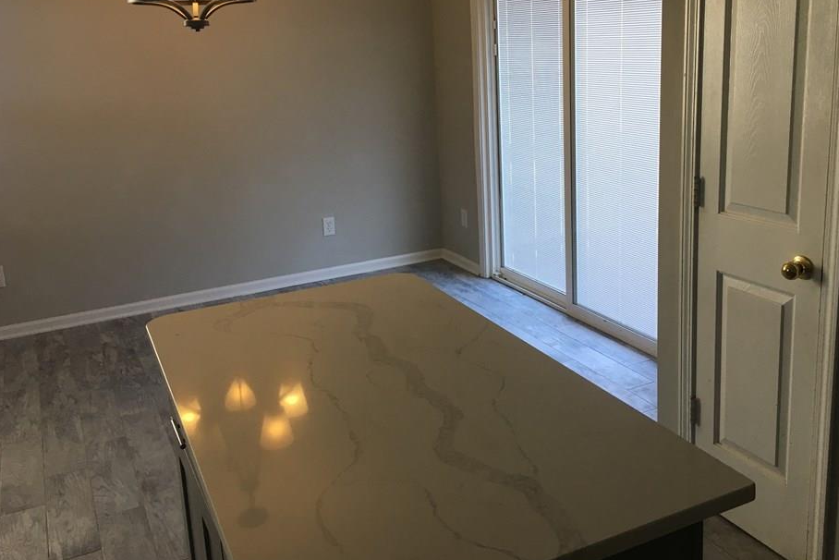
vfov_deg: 38.8
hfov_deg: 55.7
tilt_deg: -12.2
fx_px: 793
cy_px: 228
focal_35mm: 34
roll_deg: +2.8
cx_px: 455
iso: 25
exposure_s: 1/40
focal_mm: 4.15
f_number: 2.2
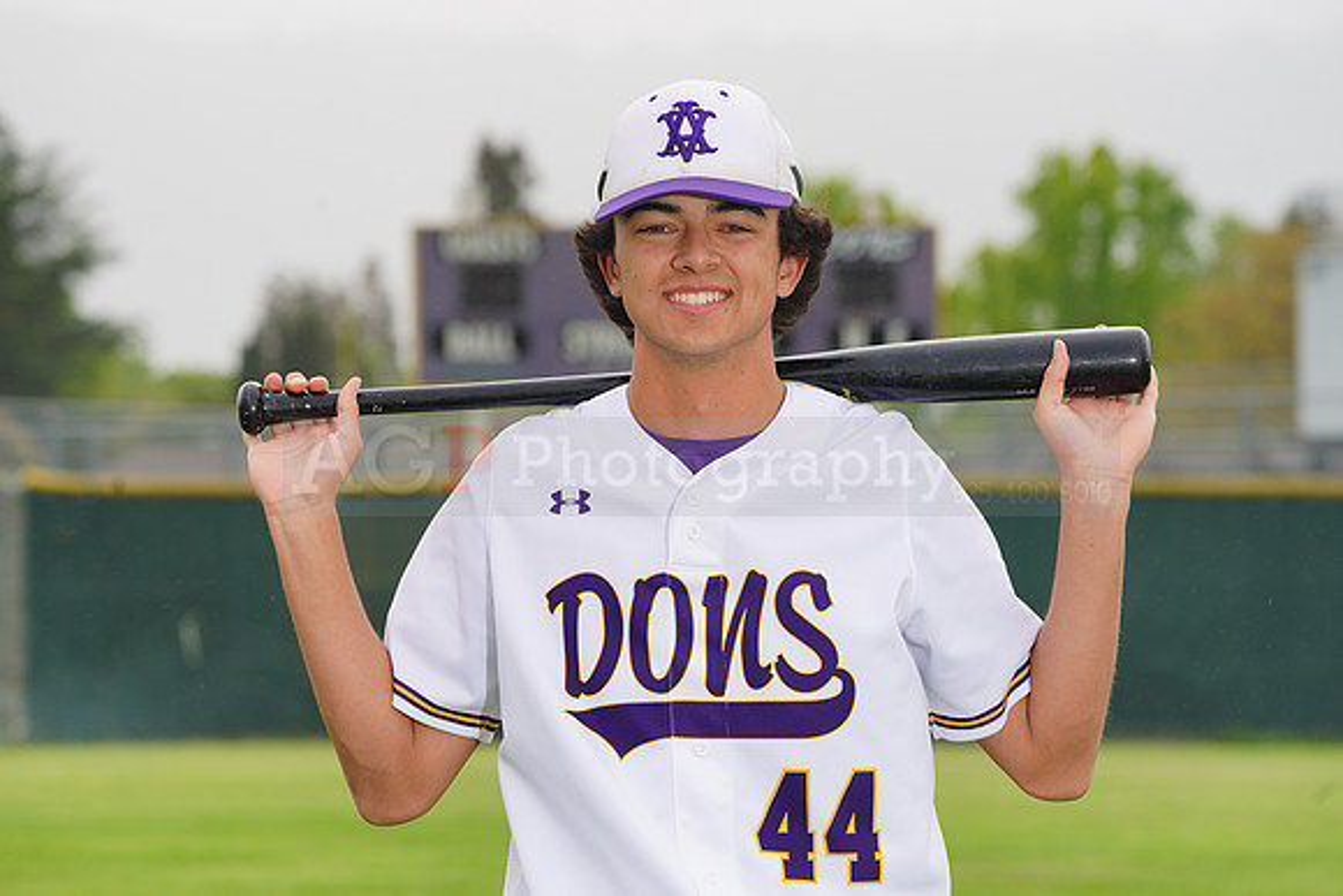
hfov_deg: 10.4
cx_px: 672
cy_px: 448
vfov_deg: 6.9
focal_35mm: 198
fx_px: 7388
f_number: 9
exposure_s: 1/250
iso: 160
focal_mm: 198
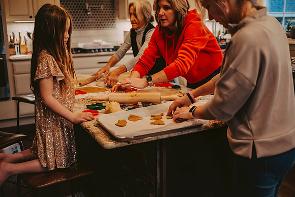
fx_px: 328
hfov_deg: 48.4
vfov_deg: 33.4
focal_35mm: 40
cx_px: 148
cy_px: 98
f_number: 2
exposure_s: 1/320
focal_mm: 40
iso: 2500
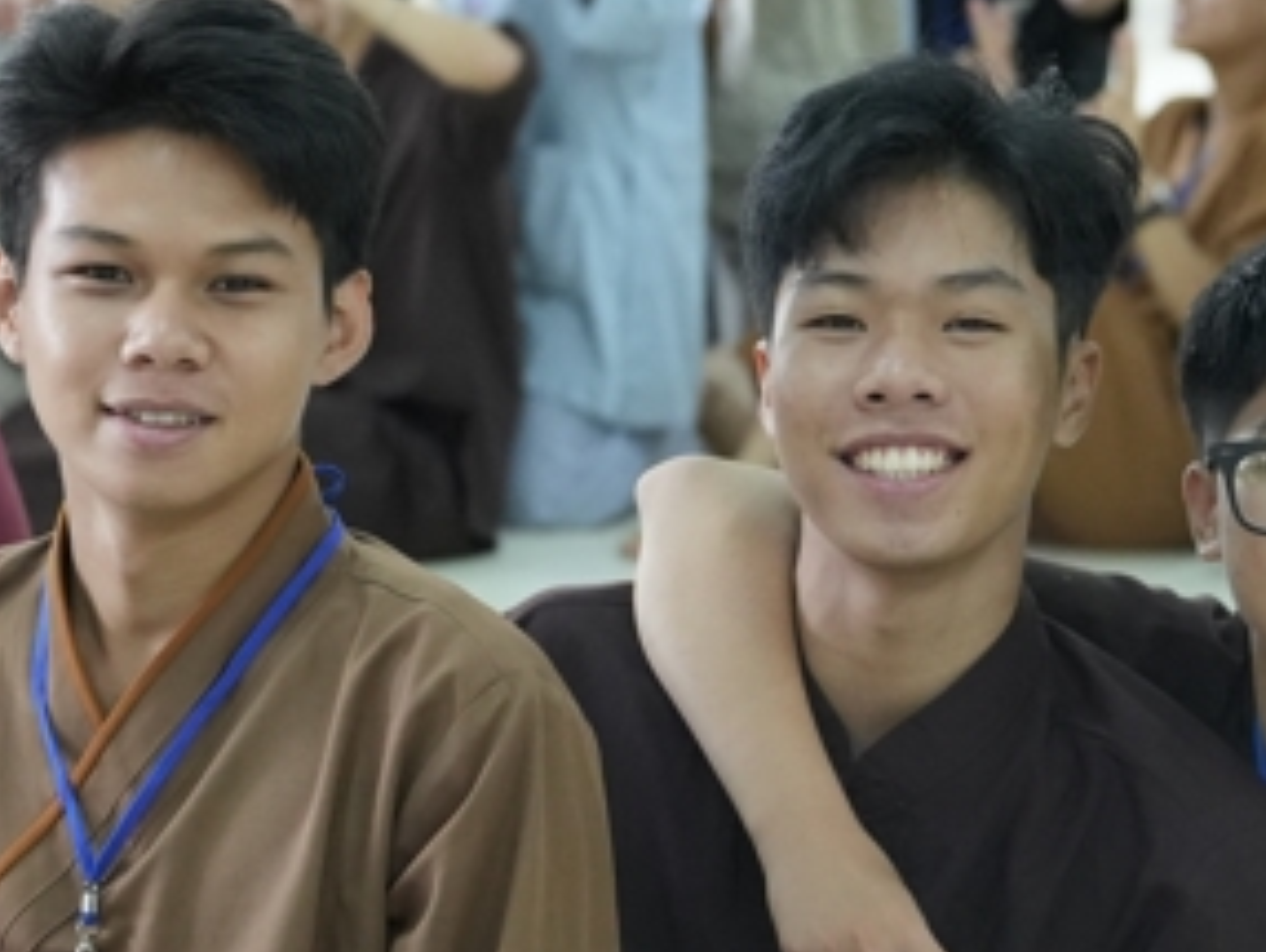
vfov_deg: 9.6
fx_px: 5637
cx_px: 250
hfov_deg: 12.8
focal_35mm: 154
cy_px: 832
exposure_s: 1/200
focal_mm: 47
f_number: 2.8
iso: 5000
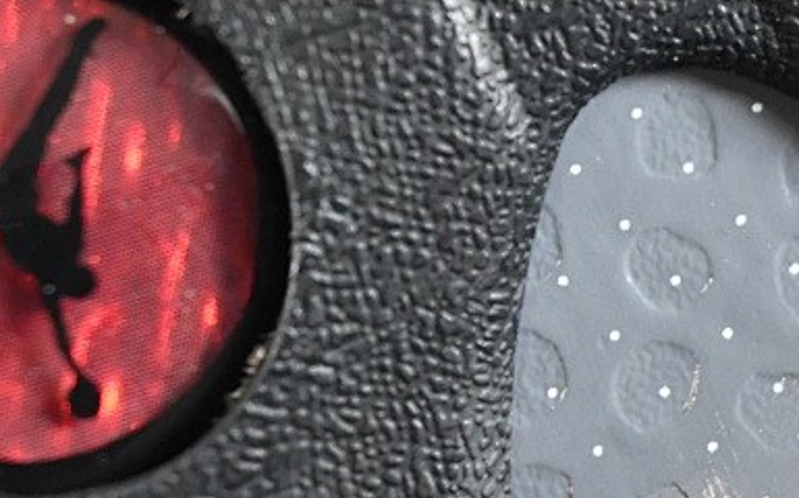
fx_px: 3460
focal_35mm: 159
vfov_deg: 8.2
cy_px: 329
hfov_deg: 13.0
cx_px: 826
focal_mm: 50
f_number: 6.3
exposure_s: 1/125
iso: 2800
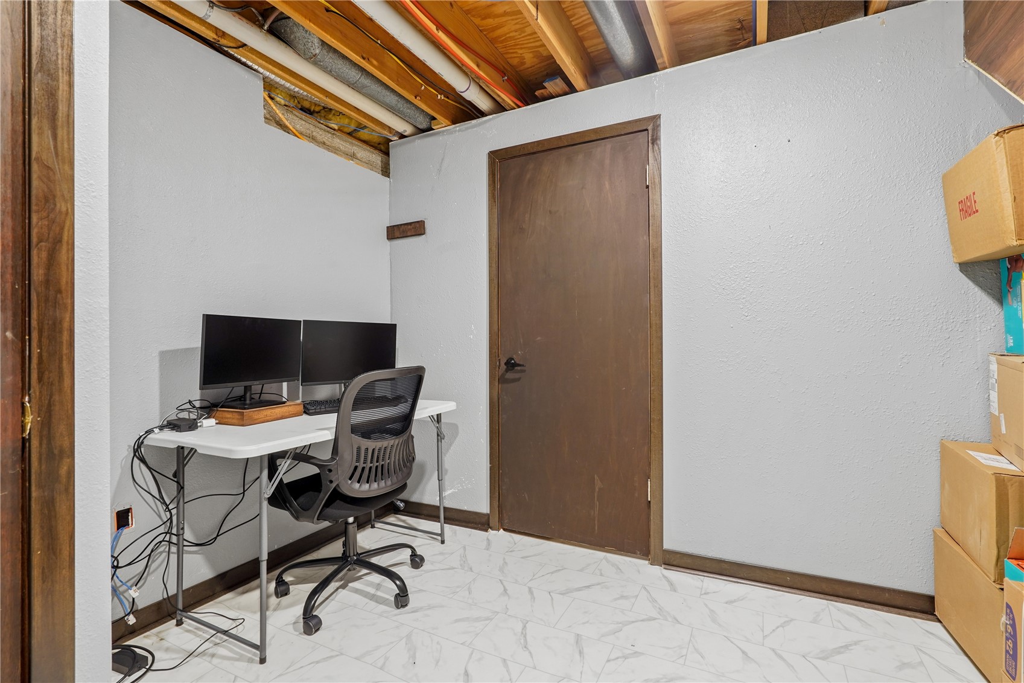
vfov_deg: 73.7
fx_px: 455
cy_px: 342
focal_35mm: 16
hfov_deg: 96.7
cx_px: 512
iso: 400
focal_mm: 16
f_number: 9
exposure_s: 1/1.25
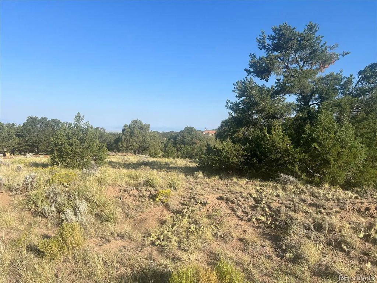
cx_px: 188
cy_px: 142
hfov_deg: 67.3
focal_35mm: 26
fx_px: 283
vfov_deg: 53.1
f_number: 1.5
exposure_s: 1/3571
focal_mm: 5.7
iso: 50
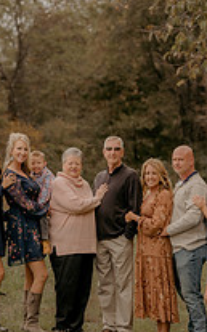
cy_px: 181
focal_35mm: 188
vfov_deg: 11.2
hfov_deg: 7.0
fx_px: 1700
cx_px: 128
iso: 125
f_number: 2.8
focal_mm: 85
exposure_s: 1/800
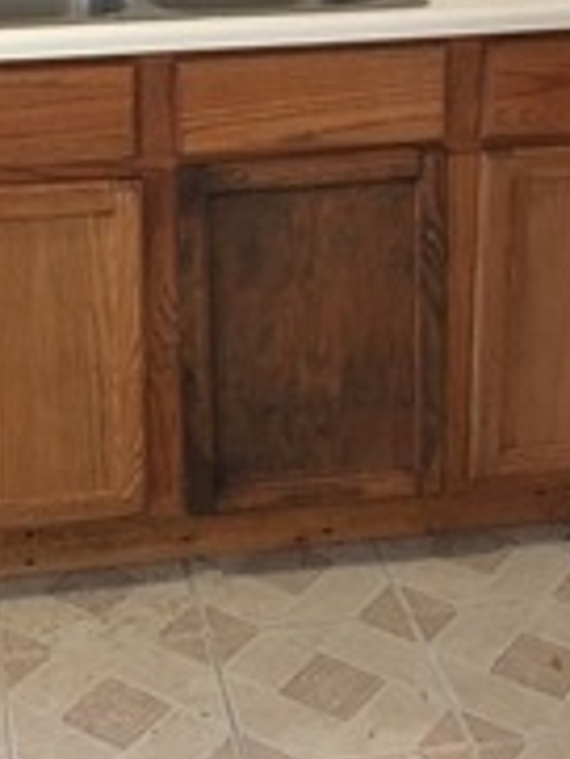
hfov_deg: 19.1
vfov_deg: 24.7
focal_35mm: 77
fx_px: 1689
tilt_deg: -14.7
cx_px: 172
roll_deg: +0.4
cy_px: 101
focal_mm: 4.15
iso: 80
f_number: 2.2
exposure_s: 1/4
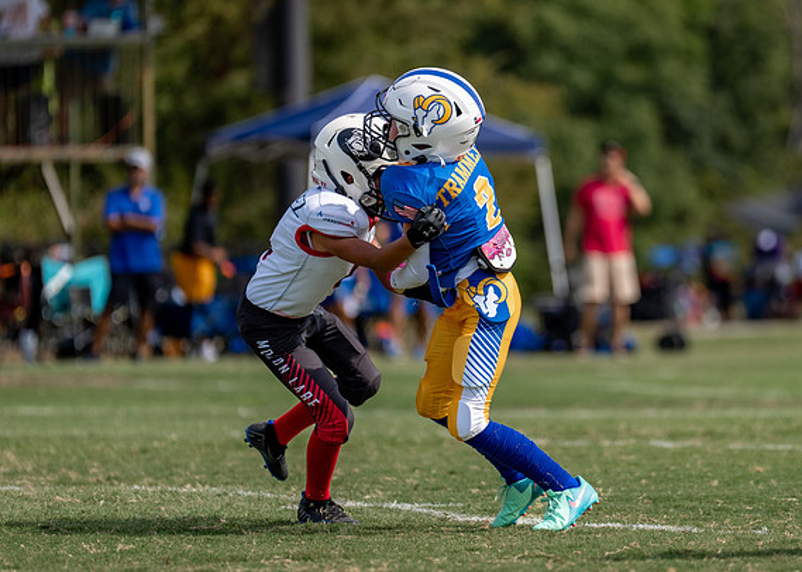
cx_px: 531
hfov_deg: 6.3
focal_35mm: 320
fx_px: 7286
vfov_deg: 4.5
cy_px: 272
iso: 100
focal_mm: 200
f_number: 2.8
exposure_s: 1/2500
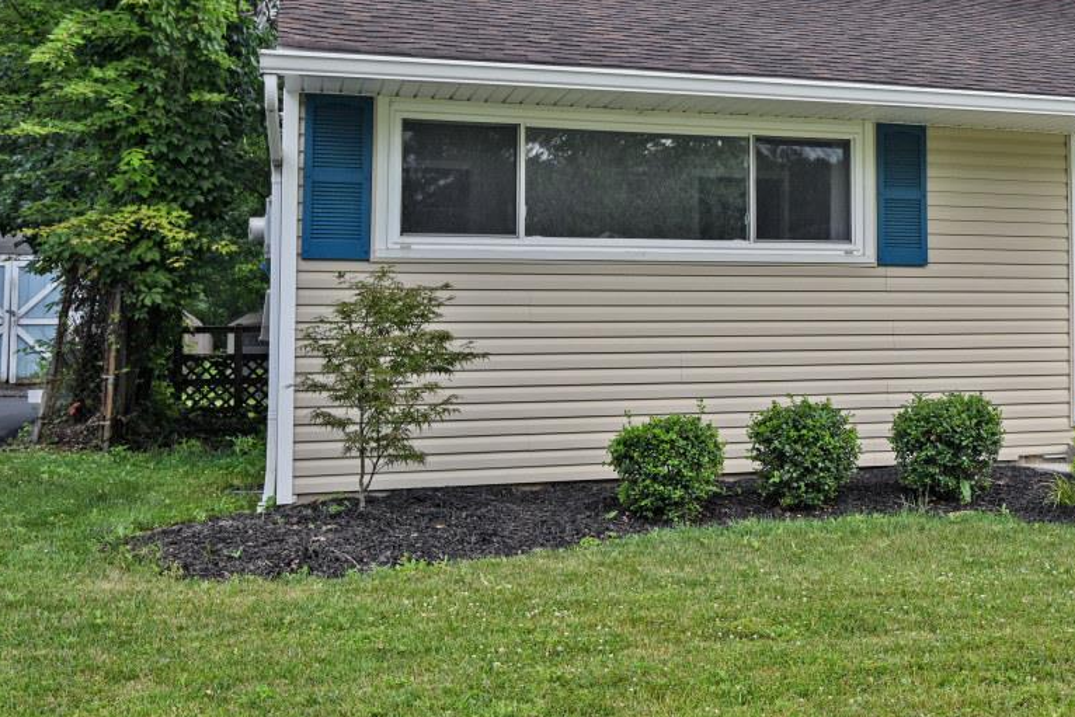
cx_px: 1026
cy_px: 241
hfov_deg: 37.6
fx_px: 1433
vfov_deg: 27.9
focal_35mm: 48
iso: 100
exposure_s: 1/320
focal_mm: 24.5
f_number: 6.3
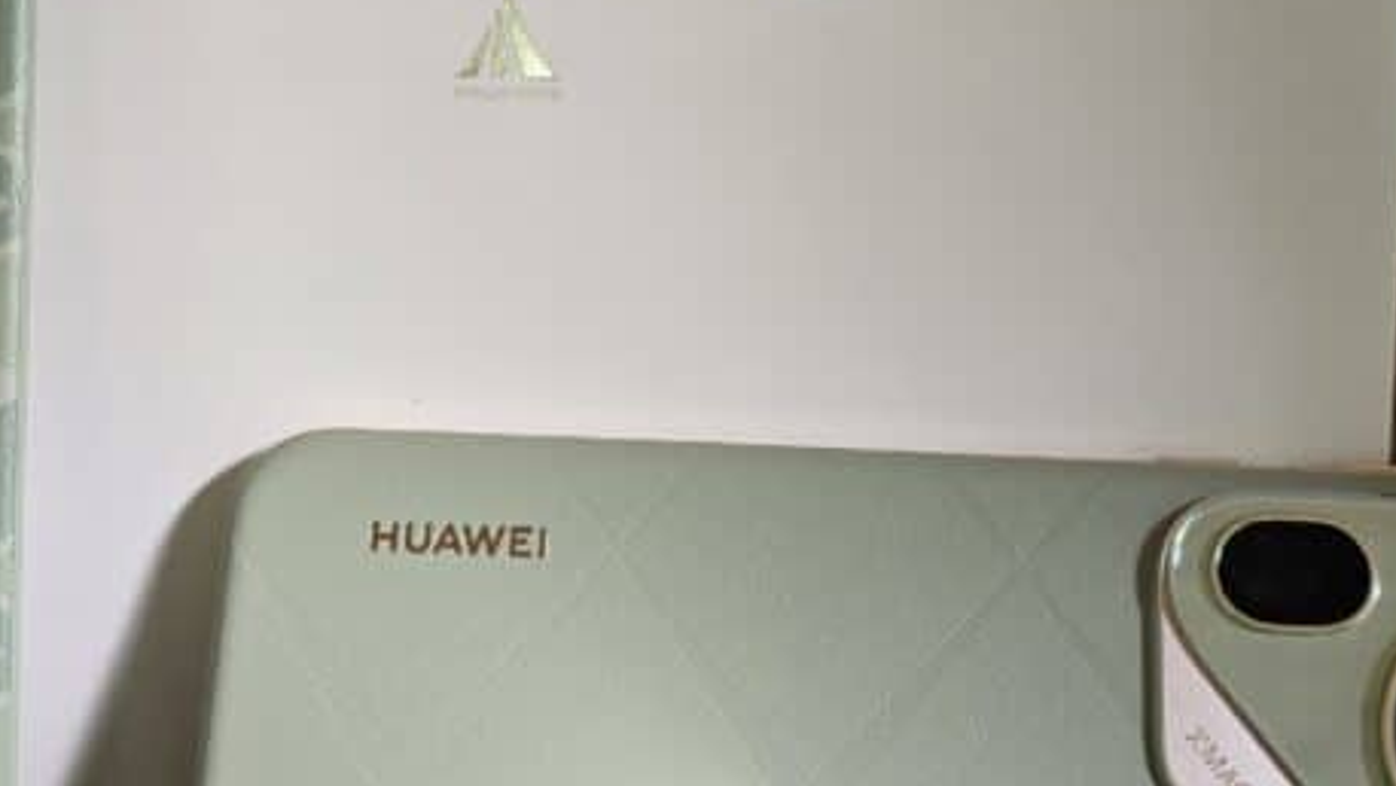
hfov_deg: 37.1
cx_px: 600
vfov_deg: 21.4
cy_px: 253
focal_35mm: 56
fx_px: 2074
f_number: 1.7
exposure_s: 1/100
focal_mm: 6.3
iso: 200
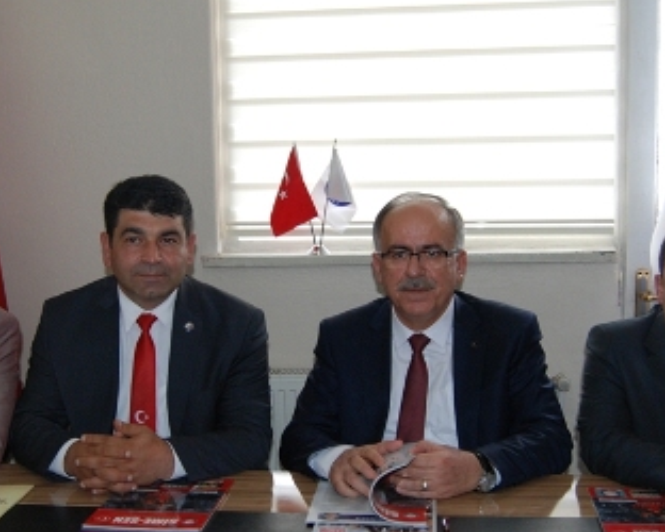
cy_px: 271
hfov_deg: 35.9
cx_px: 296
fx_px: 1024
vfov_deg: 29.2
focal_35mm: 52
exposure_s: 1/60
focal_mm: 18
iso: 400
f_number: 4
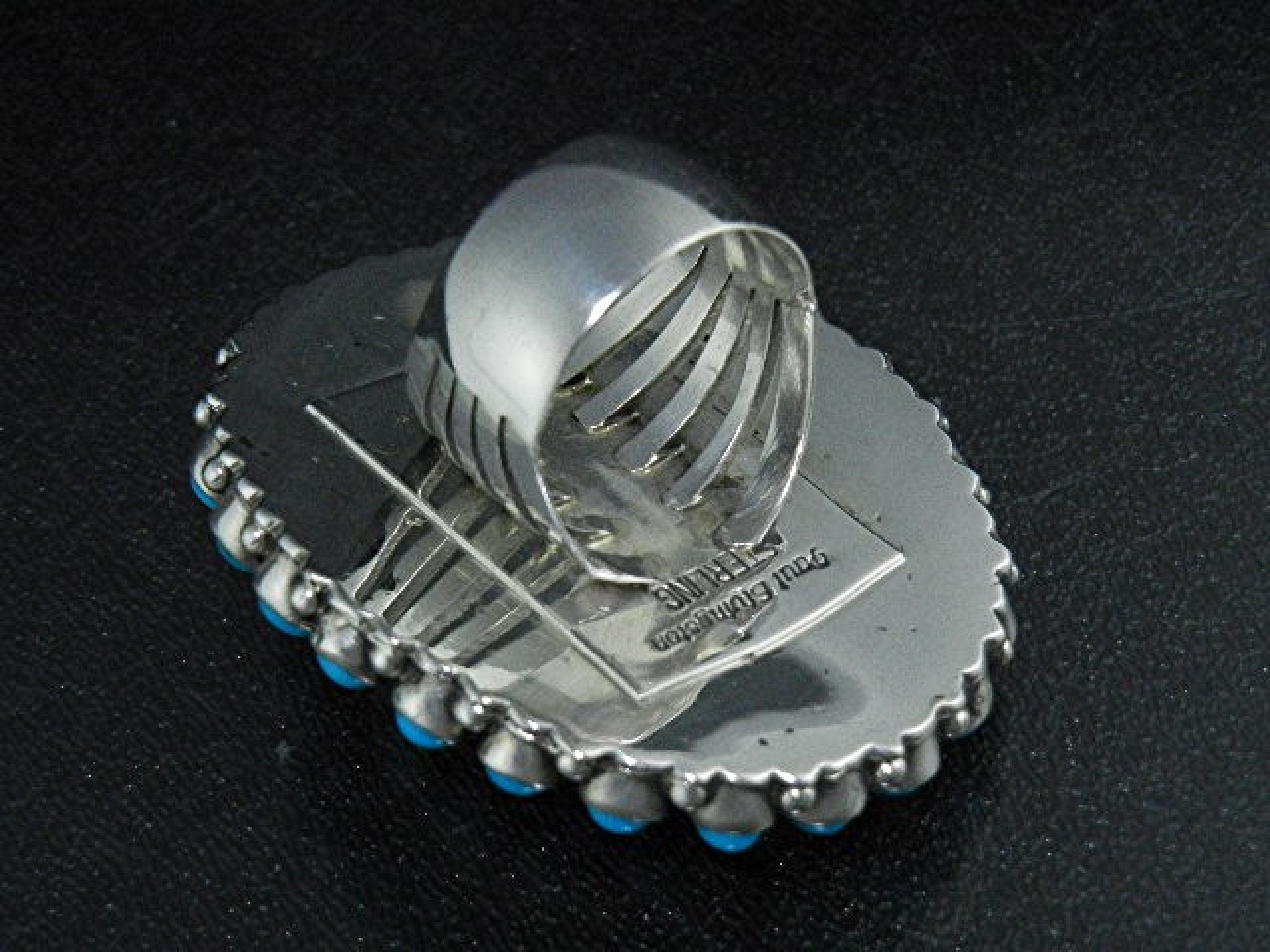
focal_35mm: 89
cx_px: 635
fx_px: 3265
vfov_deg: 16.6
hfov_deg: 22.0
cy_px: 476
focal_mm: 16
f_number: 8.8
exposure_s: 1/30
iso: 800
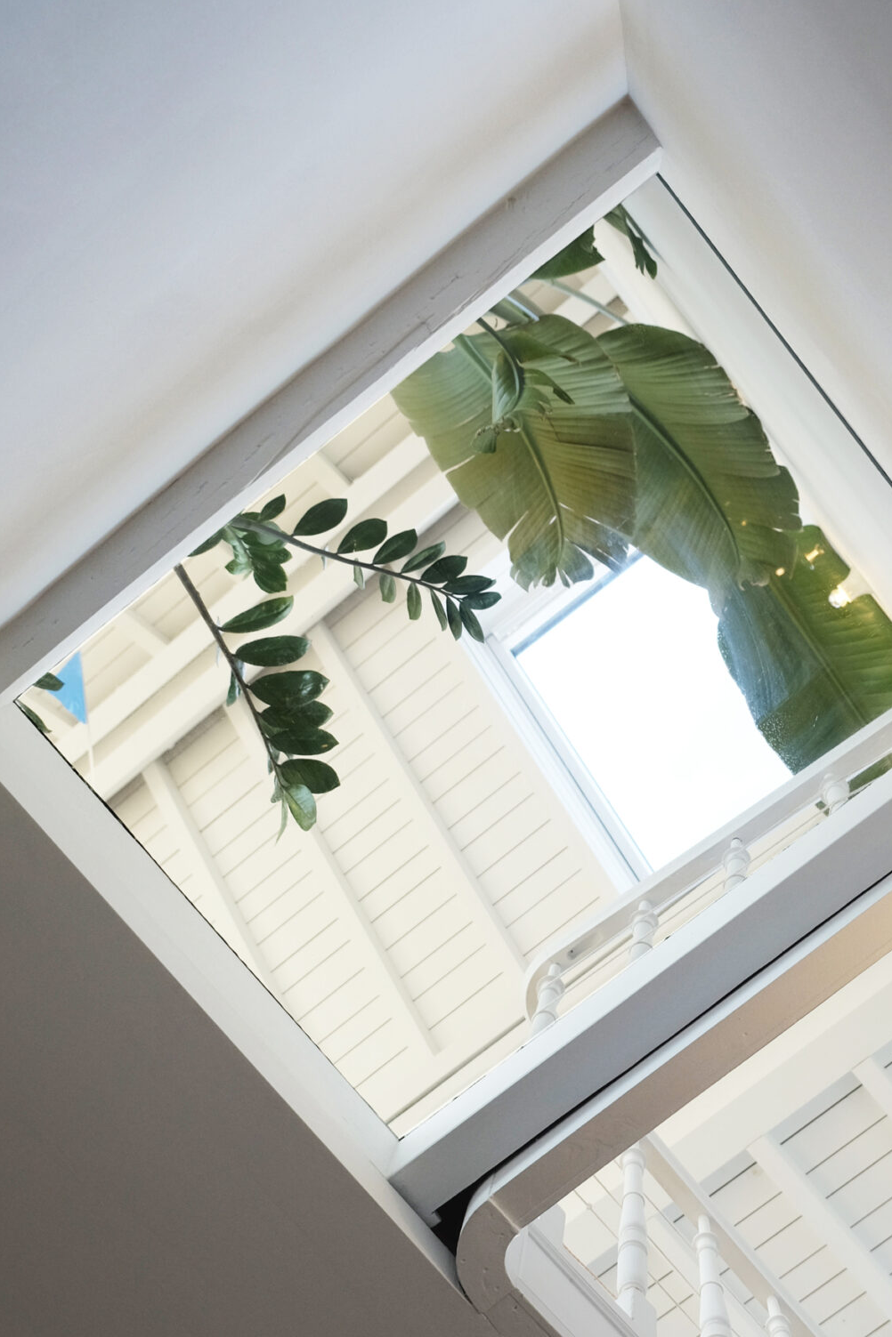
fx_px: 1710
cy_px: 896
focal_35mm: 46
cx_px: 651
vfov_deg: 42.2
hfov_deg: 28.9
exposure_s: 1/125
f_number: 3.6
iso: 200
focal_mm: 18
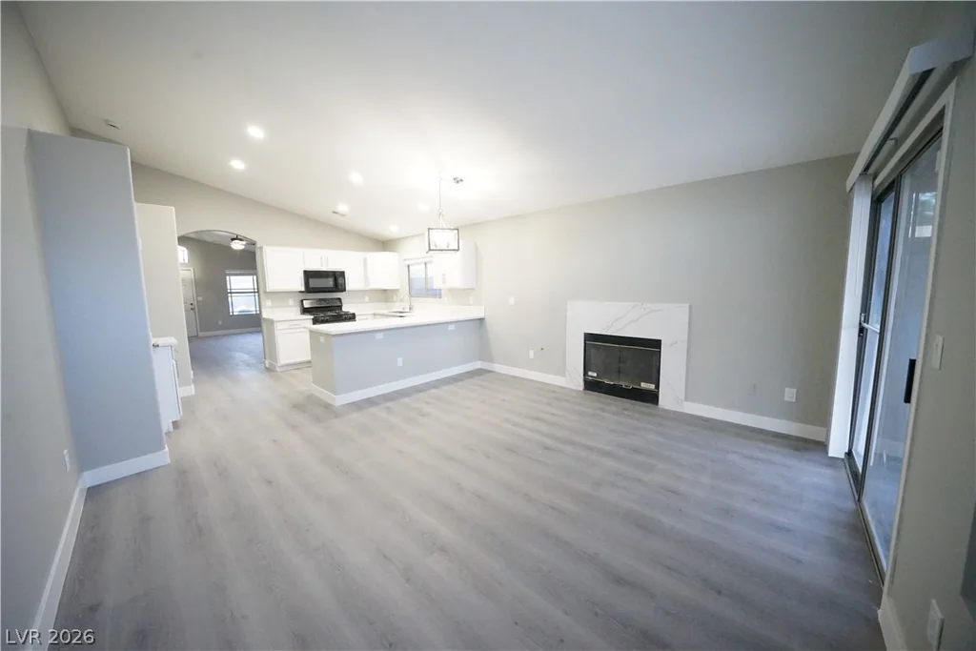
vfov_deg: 90.0
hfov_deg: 112.6
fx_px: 325
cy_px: 326
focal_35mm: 12
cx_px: 488
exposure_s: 1/125
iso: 12800
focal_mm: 12
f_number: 8
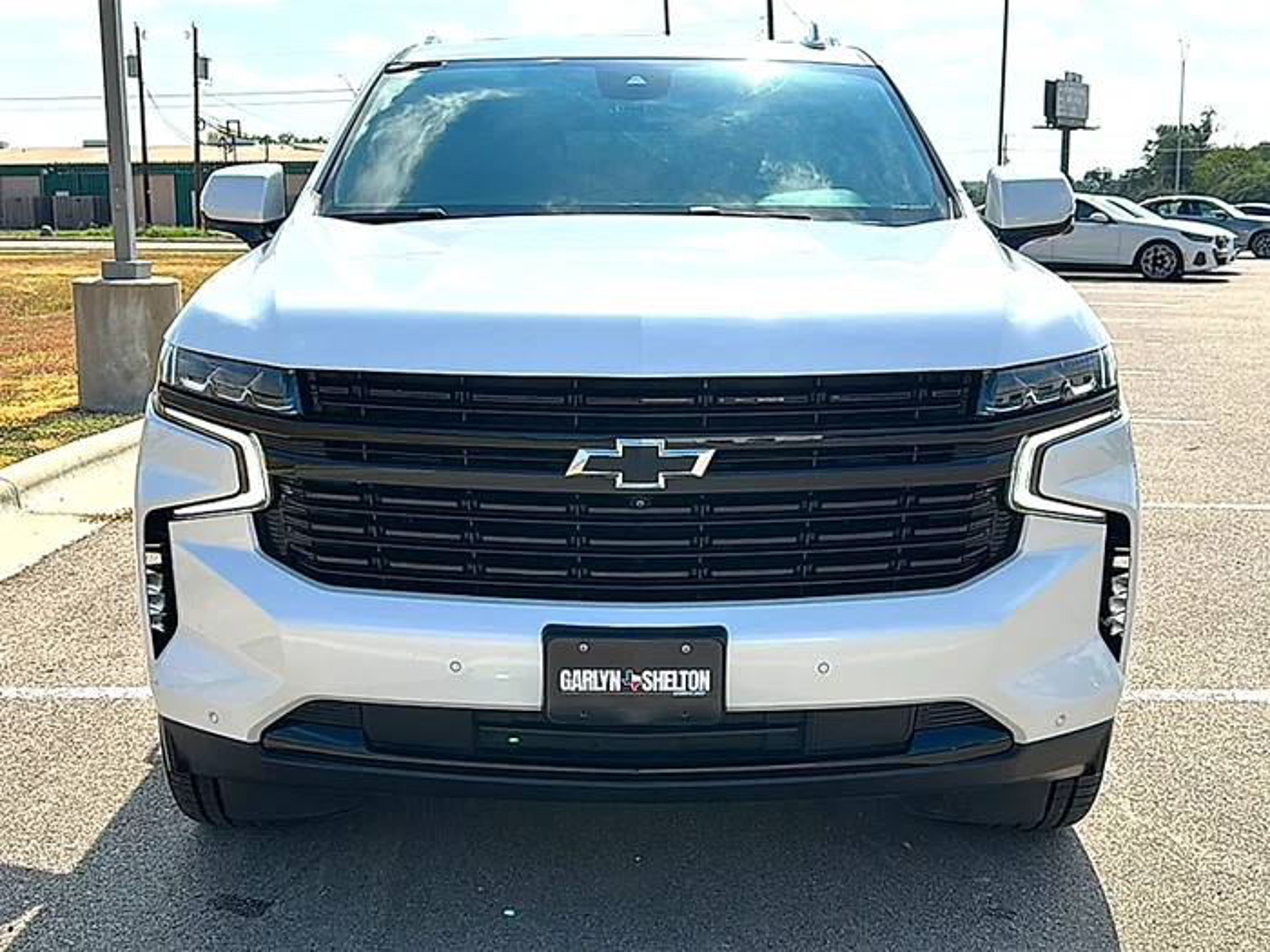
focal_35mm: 37
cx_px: 635
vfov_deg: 38.7
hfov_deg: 50.1
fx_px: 1357
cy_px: 476
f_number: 1.78
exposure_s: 1/6289
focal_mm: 6.86
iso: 80
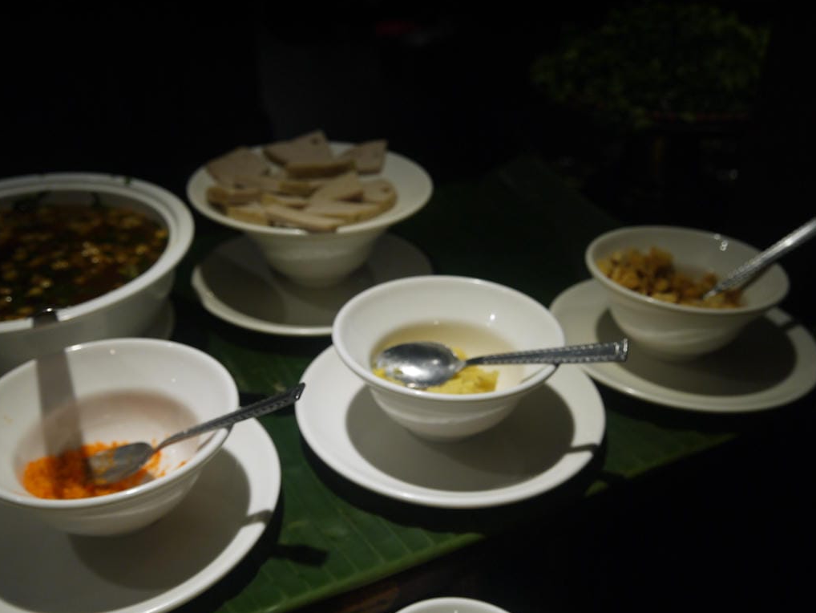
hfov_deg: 55.3
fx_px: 778
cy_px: 331
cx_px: 395
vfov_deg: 42.9
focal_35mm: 33
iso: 200
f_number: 3.5
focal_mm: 14
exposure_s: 1/125
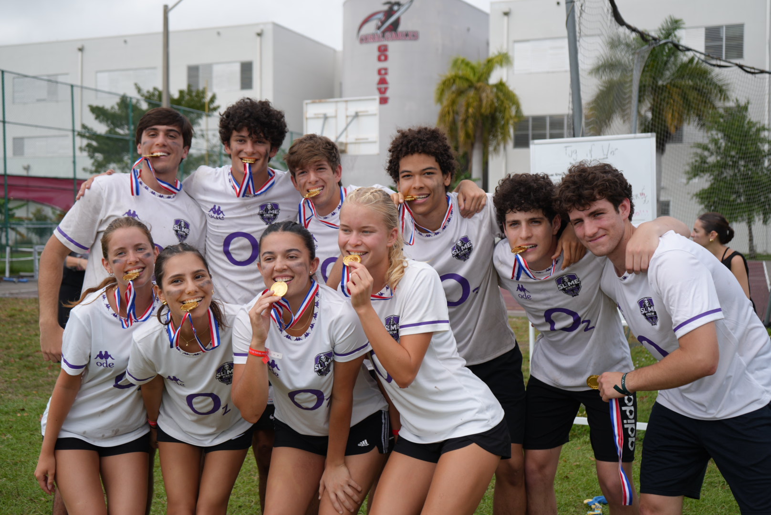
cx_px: 386
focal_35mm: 42
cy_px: 258
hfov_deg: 46.4
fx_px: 900
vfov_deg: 31.9
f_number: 4.5
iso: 100
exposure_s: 1/800
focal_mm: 42
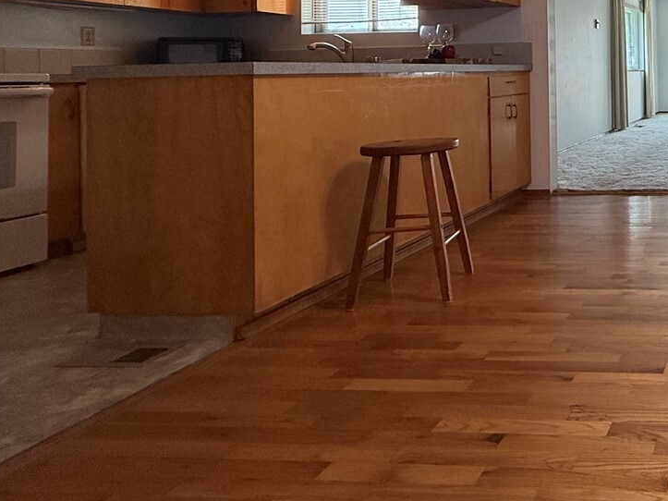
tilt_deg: +1.7
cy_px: 58
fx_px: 598
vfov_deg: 42.1
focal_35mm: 31
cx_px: 731
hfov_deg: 44.7
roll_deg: +0.3
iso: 160
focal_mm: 2.22
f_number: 2.2
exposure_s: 1/120
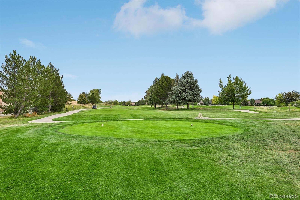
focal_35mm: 30
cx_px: 150
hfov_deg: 61.9
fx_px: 250
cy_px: 100
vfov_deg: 43.6
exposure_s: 1/80
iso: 64
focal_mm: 30
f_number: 8
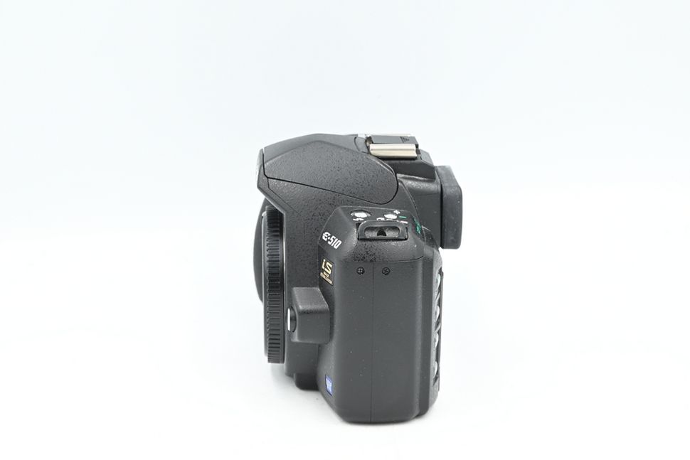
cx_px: 345
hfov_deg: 27.0
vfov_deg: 18.2
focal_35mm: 75
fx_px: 1438
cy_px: 230
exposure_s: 1/13
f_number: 14
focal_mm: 75
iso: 200
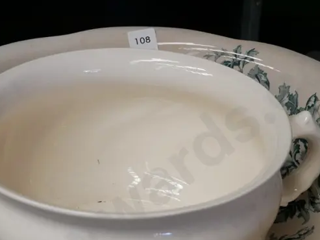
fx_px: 767
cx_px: 136
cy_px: 203
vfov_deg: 17.6
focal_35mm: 83
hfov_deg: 23.5
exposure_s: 1/60
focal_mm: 20
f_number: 4.1
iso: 800
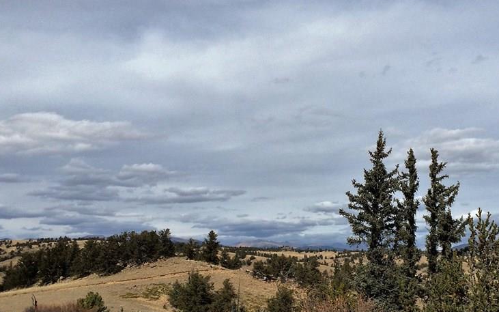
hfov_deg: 45.8
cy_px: 196
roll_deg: +0.9
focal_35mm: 43
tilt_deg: +5.6
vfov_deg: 29.7
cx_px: 311
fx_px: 585
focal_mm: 4.15
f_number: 2.2
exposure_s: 1/4115
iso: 32
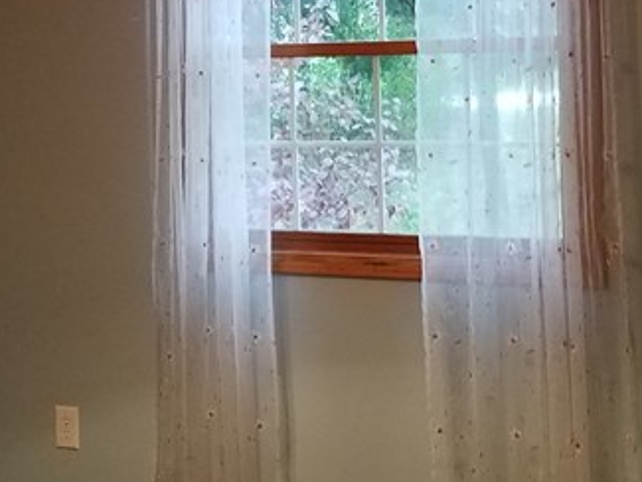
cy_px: 99
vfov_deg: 17.9
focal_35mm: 82
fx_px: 1521
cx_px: 255
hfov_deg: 23.8
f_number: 1.7
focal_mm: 4.2
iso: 200
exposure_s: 1/20
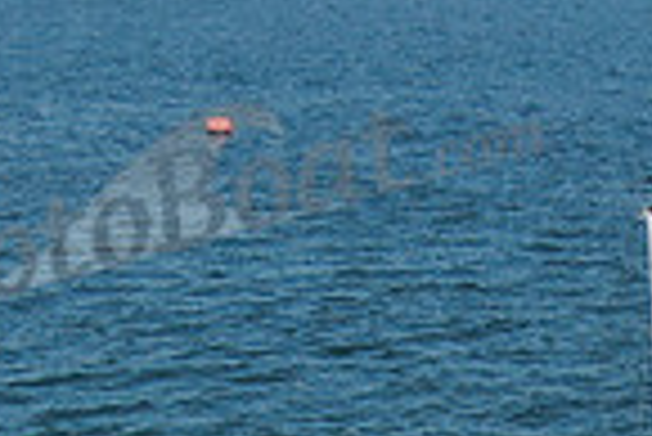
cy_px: 865
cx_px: 809
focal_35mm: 150
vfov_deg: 8.7
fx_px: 2719
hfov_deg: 13.3
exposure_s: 1/1000
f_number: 3.3
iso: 100
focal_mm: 6.08
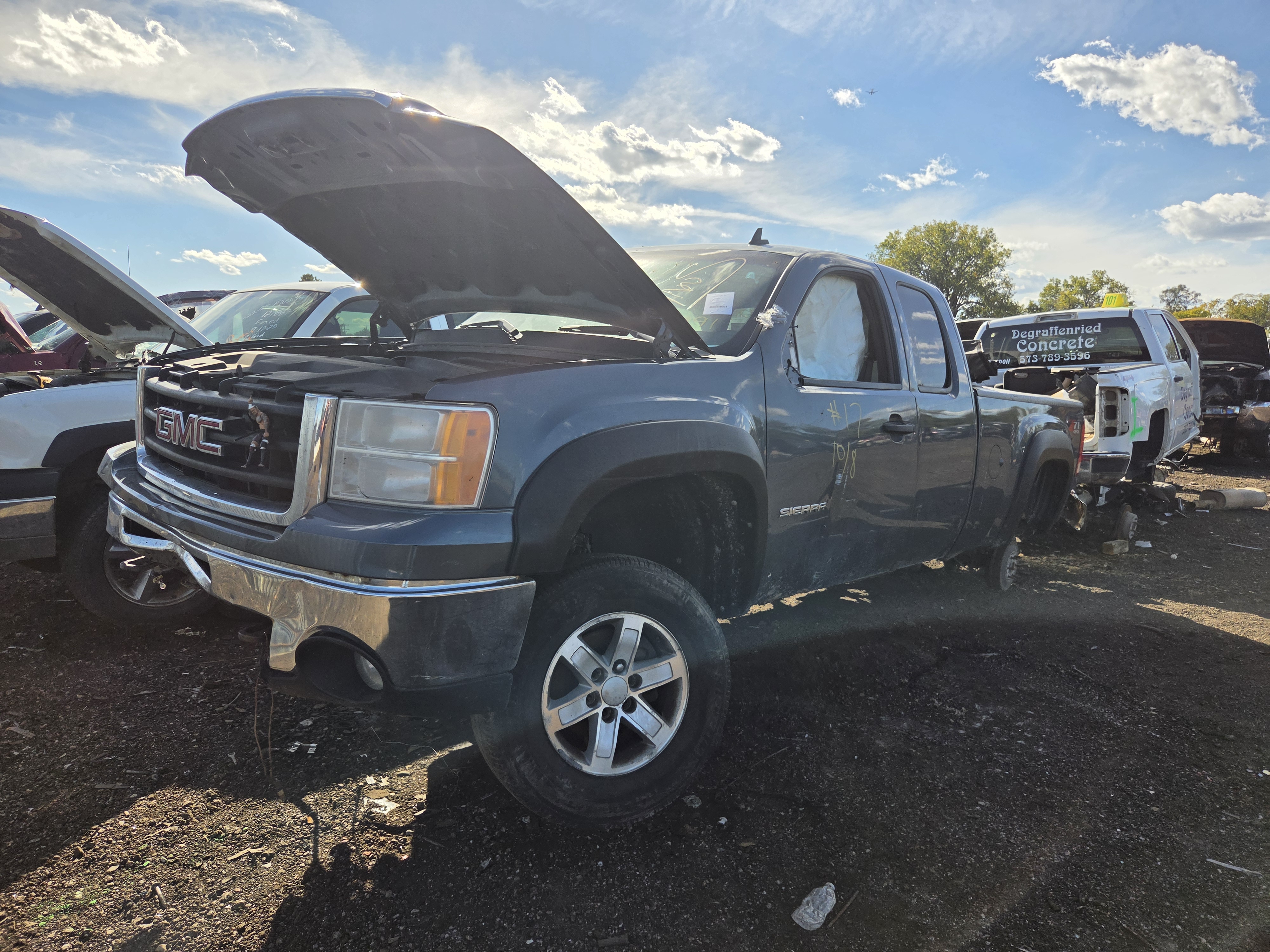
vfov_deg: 58.9
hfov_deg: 73.9
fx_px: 844
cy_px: 476
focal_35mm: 23
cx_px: 635
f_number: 1.8
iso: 80
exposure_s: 1/6836
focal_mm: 5.4
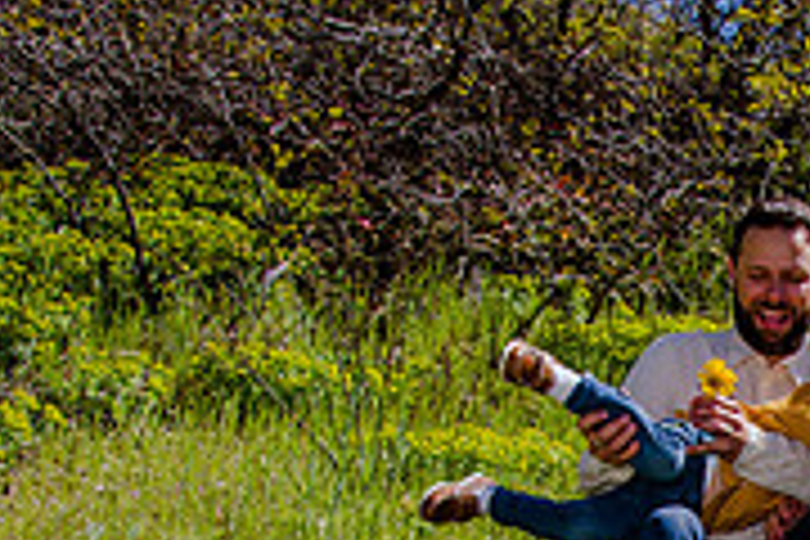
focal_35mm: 92
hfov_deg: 20.8
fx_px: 2070
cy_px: 722
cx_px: 942
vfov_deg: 14.2
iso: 200
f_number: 7.1
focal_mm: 24
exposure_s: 1/400
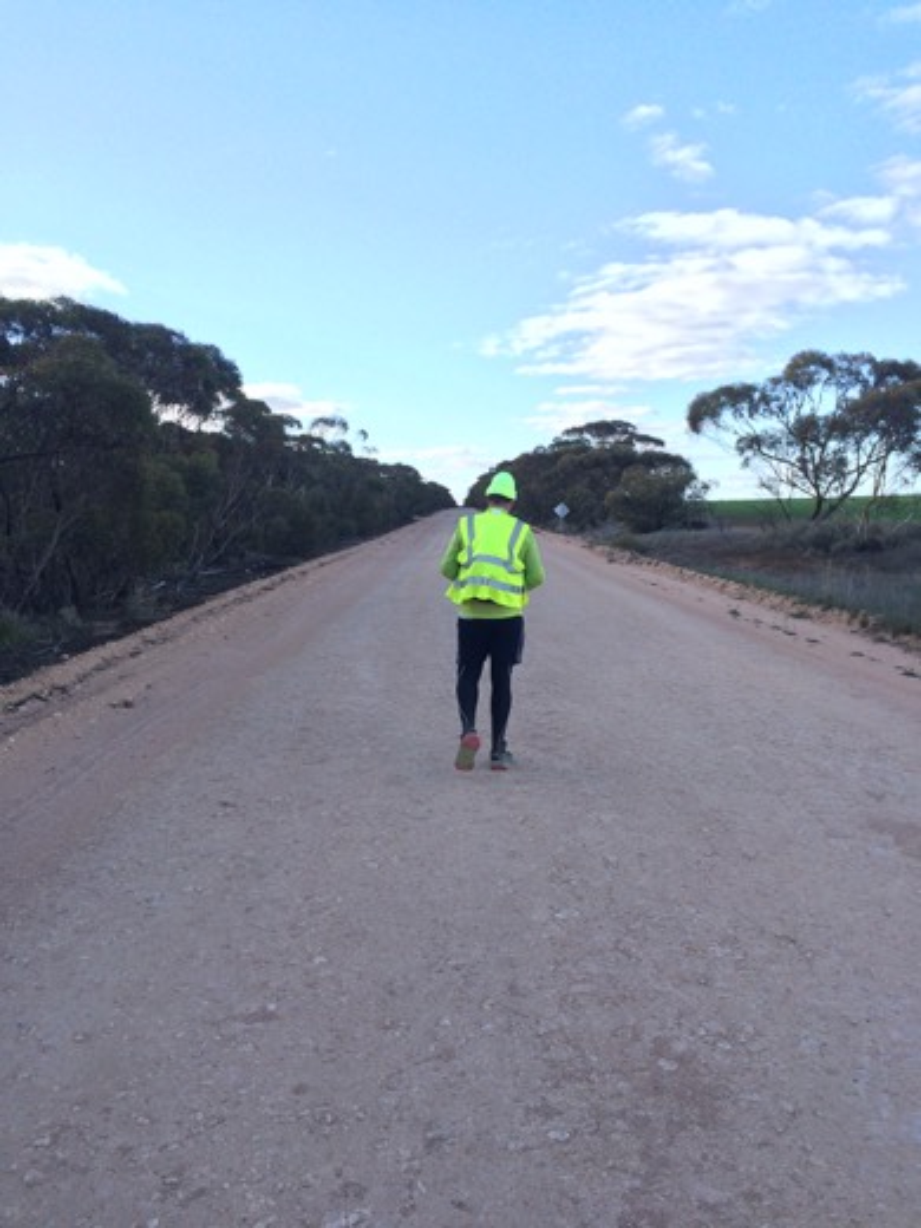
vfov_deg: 61.7
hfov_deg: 48.2
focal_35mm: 29
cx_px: 460
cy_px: 614
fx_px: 1029
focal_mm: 4.15
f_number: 2.2
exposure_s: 1/477
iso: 32
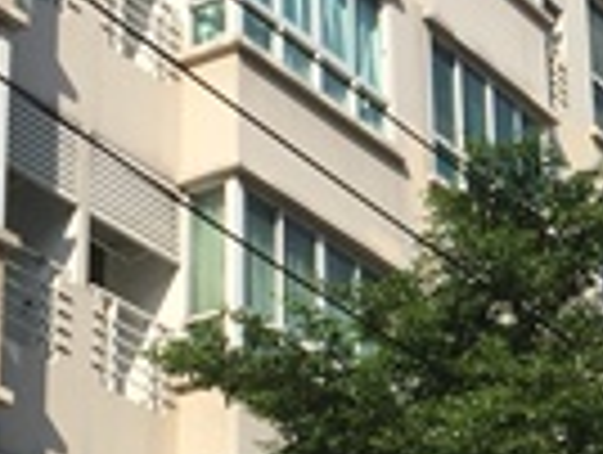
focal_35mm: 138
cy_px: 445
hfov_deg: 13.5
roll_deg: +5.3
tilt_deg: +24.2
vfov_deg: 10.7
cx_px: 896
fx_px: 2408
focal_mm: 4.15
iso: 32
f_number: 2.2
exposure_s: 1/2639
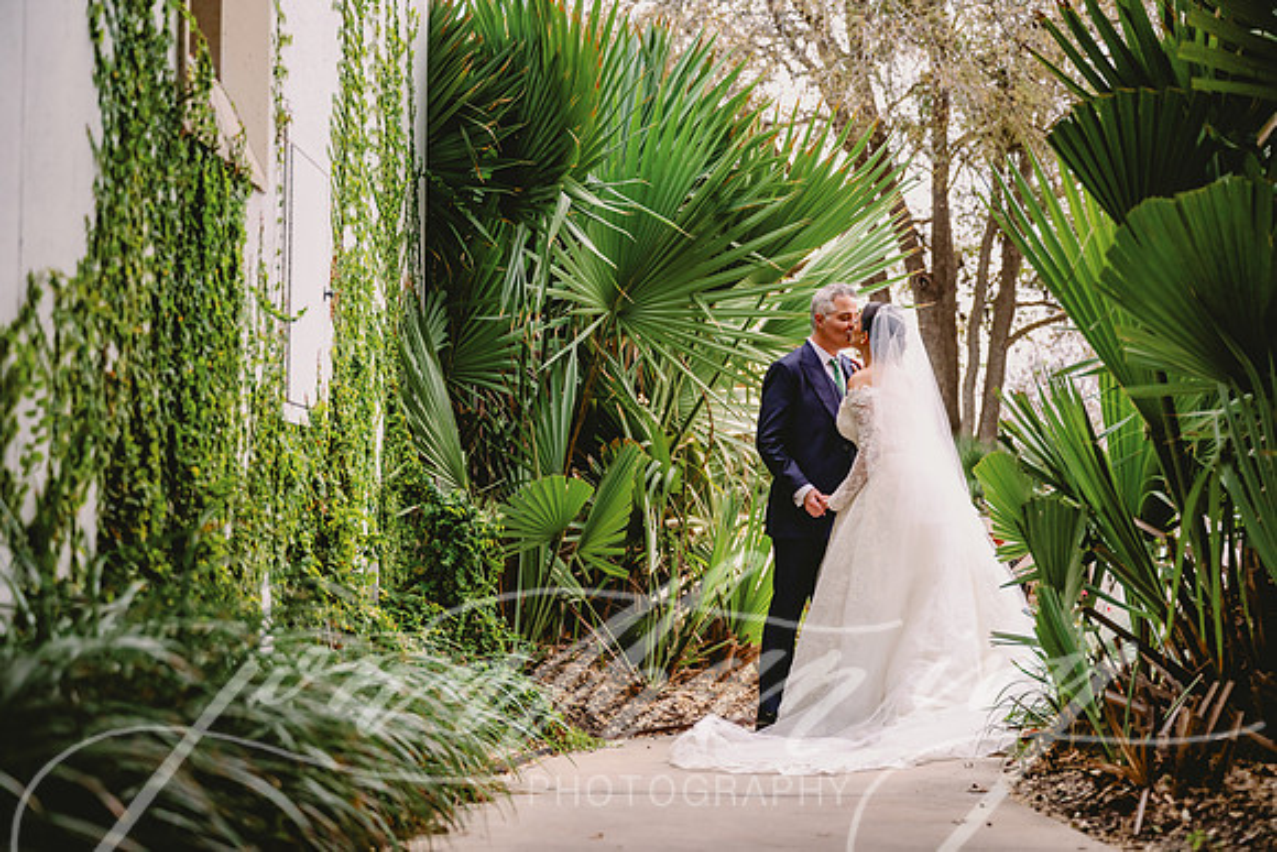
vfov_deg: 23.4
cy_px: 426
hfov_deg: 34.5
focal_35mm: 58
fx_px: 2058
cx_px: 638
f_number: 2.8
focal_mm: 58
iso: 400
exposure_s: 1/320
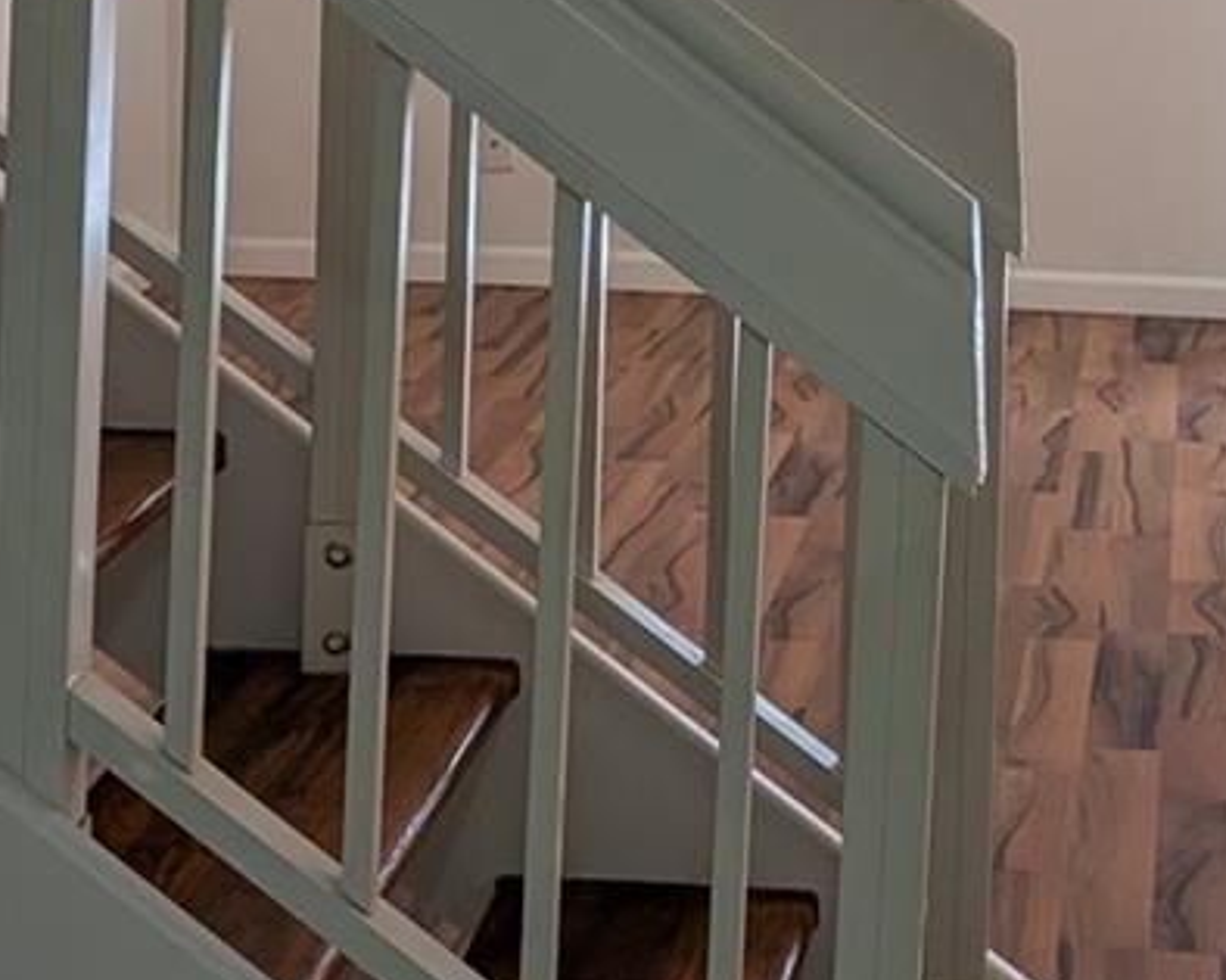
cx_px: 685
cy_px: -171
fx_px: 3446
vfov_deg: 15.6
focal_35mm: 95
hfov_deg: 20.2
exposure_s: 1/120
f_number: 1.68
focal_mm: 6.9
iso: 65
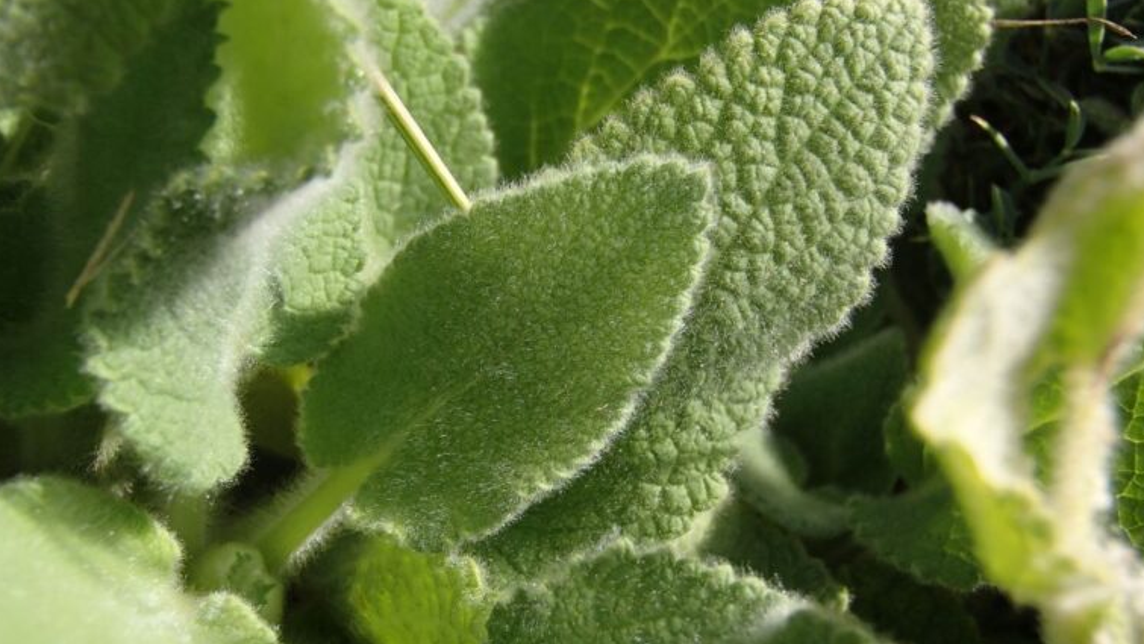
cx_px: 573
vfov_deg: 29.0
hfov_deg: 49.4
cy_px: 358
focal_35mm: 41
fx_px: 1244
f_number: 4.7
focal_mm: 6.64
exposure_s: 1/400
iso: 100
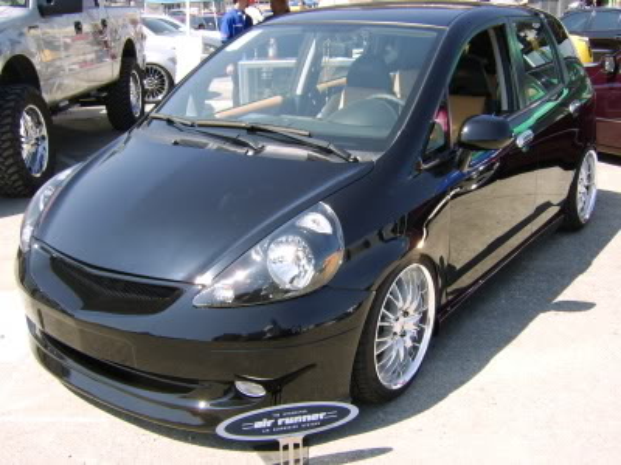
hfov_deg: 58.4
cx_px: 310
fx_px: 556
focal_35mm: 31
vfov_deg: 45.4
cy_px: 232
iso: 71
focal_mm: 8.13
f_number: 5.6
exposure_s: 1/136
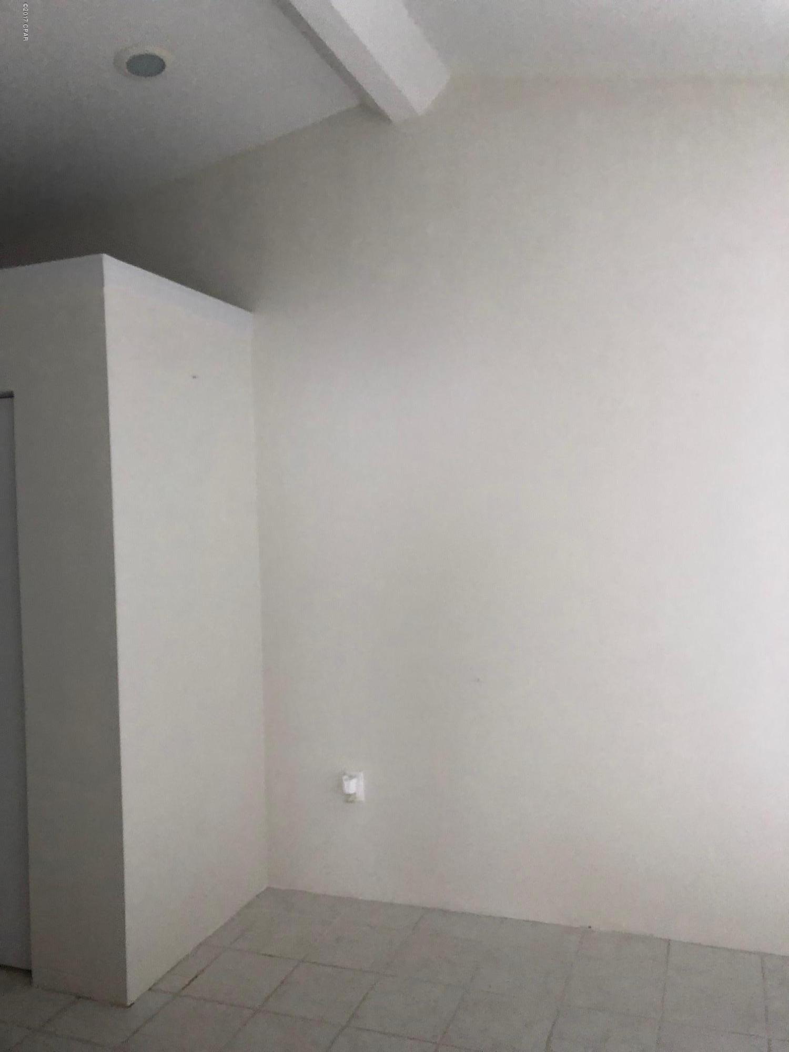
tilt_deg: -1.5
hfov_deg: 48.2
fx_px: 881
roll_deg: +2.0
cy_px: 526
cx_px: 394
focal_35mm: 29
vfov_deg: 61.7
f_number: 1.8
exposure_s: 1/15
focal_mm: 3.99
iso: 80
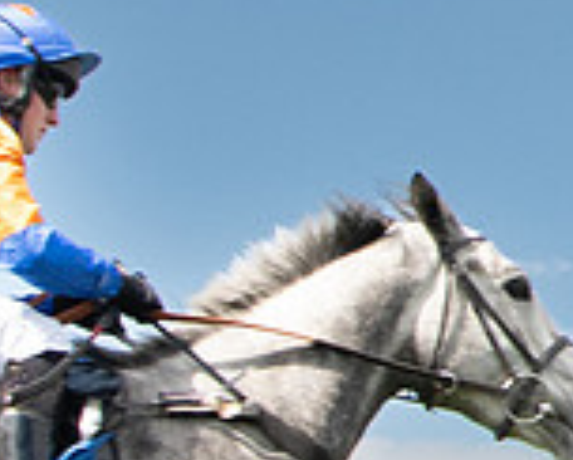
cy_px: 139
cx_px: 1143
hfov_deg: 9.7
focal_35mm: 185
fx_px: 3141
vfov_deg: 8.4
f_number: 8
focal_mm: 20
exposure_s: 1/1100
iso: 800
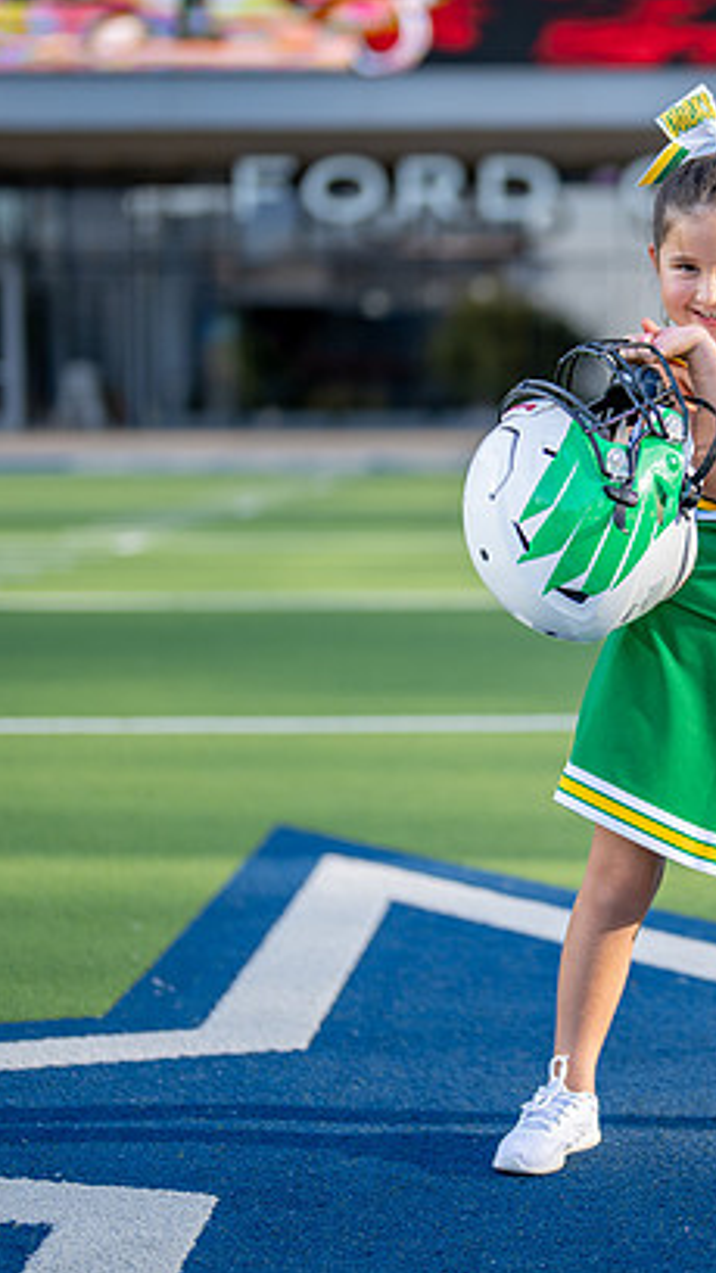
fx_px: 3207
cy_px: 605
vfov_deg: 22.5
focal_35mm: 95
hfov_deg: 12.6
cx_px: 745
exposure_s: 1/2500
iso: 100
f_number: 1.2
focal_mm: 50
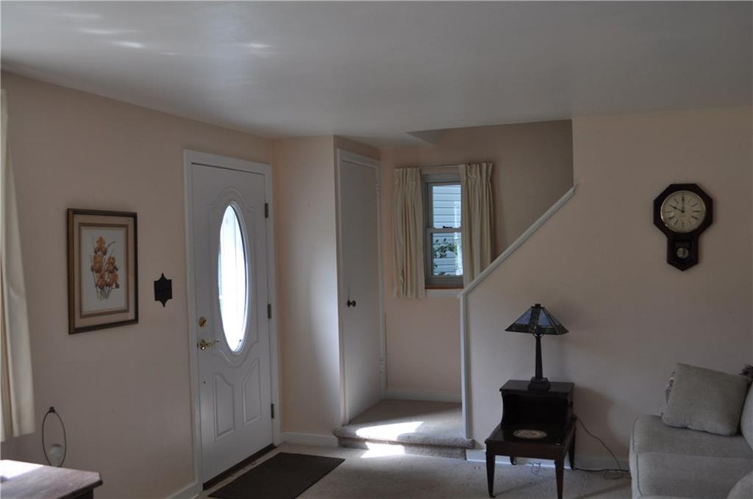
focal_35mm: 33
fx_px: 689
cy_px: 250
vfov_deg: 39.8
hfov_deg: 57.3
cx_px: 376
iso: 400
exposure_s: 1/125
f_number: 5.6
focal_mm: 22
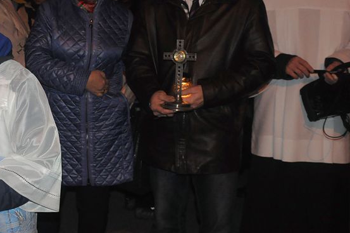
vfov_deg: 22.4
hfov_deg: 33.1
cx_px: 113
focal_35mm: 60
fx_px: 582
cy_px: 68
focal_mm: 26
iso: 2000
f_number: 5
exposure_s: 1/60
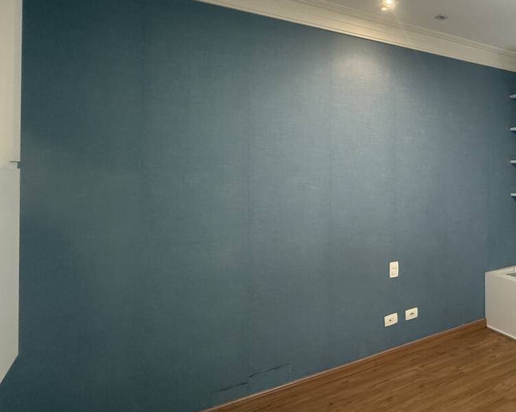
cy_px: 165
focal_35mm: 26
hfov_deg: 59.7
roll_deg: +0.2
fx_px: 397
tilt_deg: +0.9
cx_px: 427
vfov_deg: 54.5
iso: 250
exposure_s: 1/60
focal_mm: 2.22
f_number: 2.2
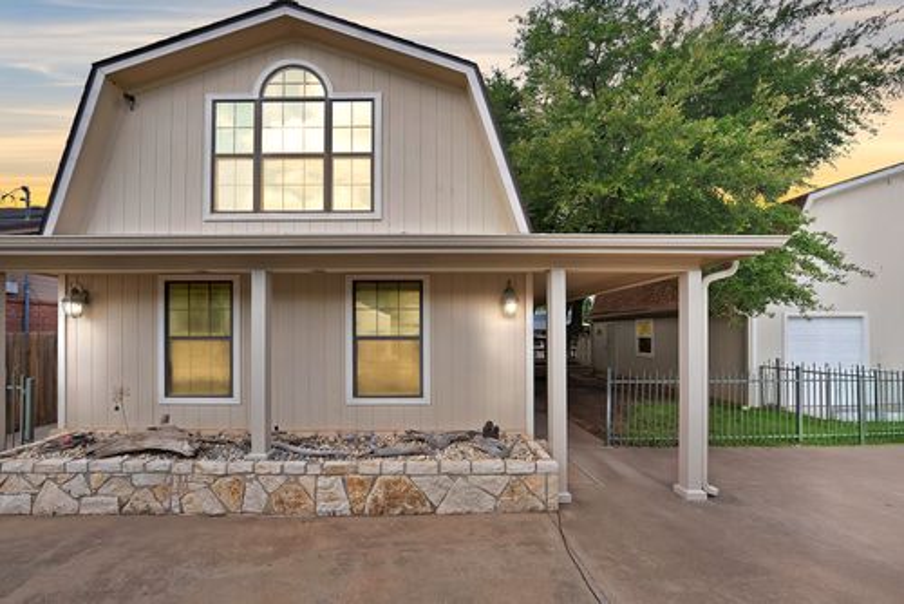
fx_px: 301
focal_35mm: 12
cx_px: 452
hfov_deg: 112.6
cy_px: 302
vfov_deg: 90.1
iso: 640
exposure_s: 1/80
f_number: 9
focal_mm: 12
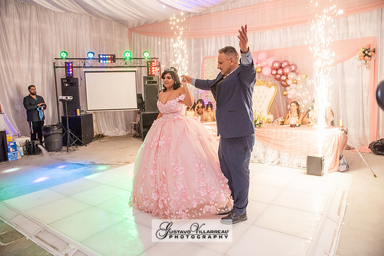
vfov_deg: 53.2
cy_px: 128
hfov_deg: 73.7
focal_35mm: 24
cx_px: 192
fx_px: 256
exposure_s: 1/160
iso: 1250
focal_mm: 24
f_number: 4
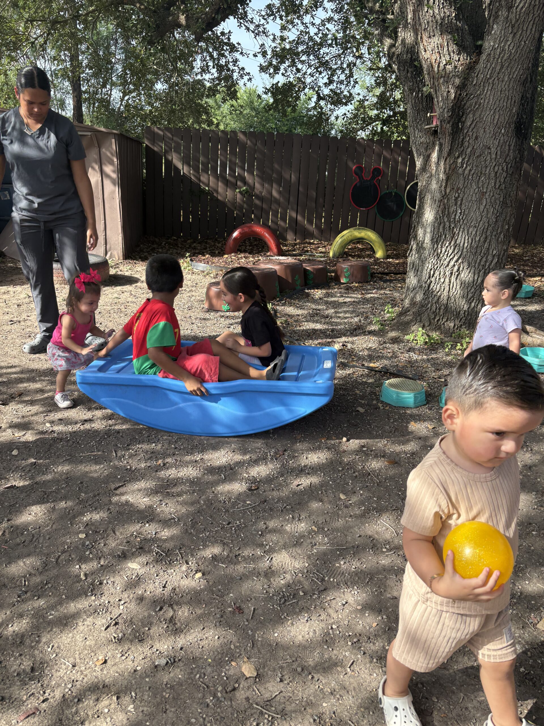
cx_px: 272
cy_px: 363
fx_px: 545
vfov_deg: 67.3
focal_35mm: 26
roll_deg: -3.3
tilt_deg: -18.3
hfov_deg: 53.1
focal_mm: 5.96
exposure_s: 1/973
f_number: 1.6
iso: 50
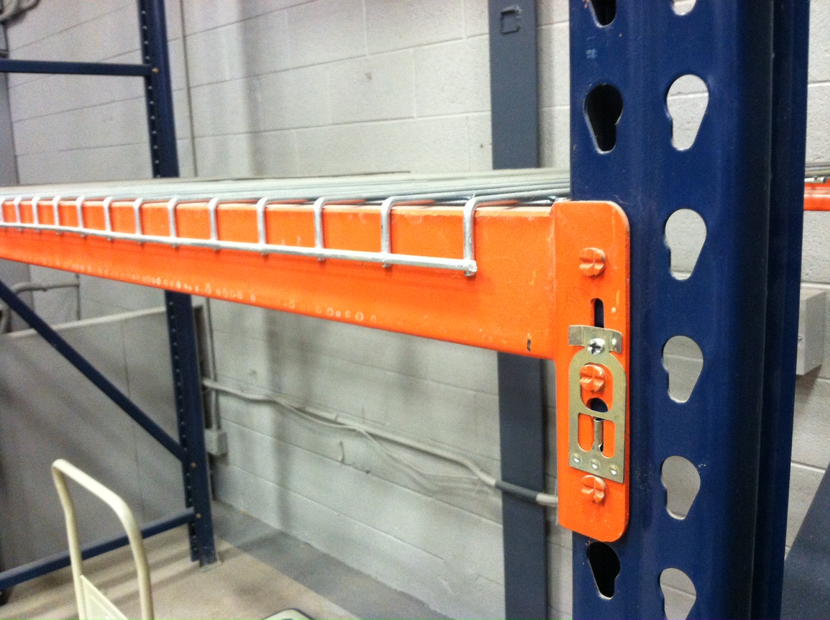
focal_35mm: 35
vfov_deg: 40.6
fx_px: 838
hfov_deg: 52.7
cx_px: 415
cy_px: 310
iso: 250
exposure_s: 1/15
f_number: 2.8
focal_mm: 3.85
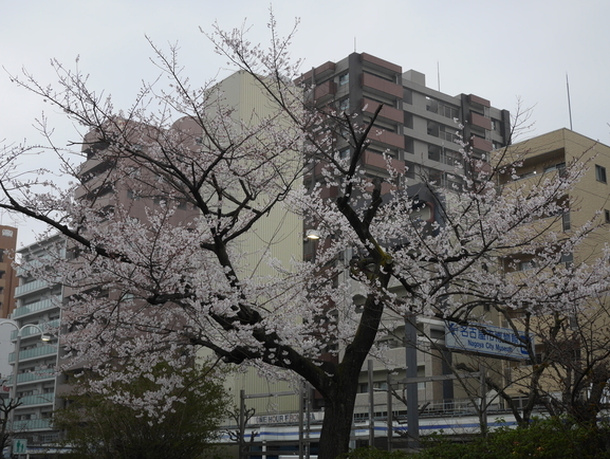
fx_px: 917
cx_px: 298
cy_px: 233
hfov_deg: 36.8
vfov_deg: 28.1
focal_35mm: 52
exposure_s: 1/60
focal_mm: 25
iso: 320
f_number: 5.1
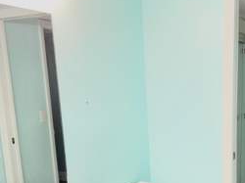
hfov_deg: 37.2
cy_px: 145
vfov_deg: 28.5
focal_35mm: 50
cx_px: 187
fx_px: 354
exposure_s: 1/120
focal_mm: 5.7
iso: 50
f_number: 1.5
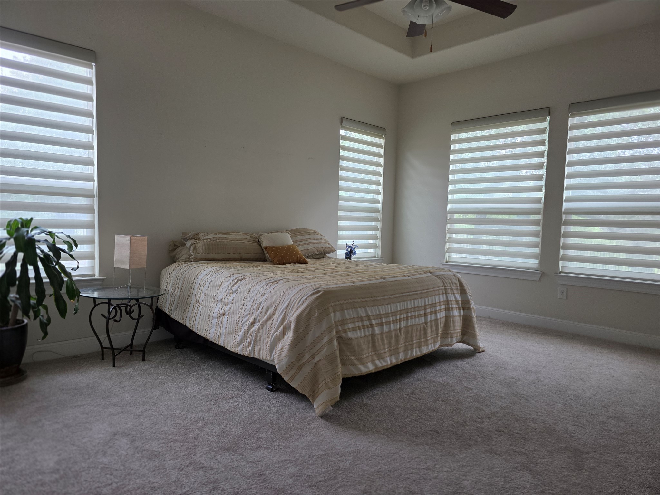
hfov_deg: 73.9
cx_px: 330
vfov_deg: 58.9
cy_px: 248
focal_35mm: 23
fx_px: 439
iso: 250
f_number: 1.7
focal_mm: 6.3
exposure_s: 1/120
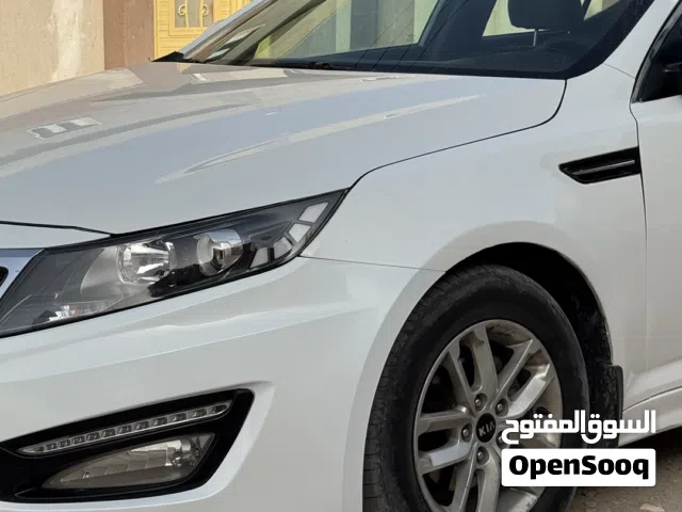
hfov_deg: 39.7
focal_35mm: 48
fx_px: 946
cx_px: 341
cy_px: 256
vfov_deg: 30.3
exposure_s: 1/4310
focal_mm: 6.76
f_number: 1.78
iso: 64
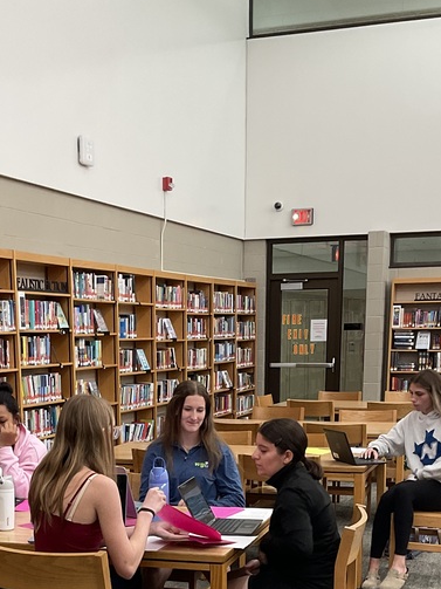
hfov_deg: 24.7
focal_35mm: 59
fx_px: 1003
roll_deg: -1.5
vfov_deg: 31.1
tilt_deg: -12.0
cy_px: 535
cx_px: 159
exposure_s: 1/60
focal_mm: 3
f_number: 1.8
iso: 64
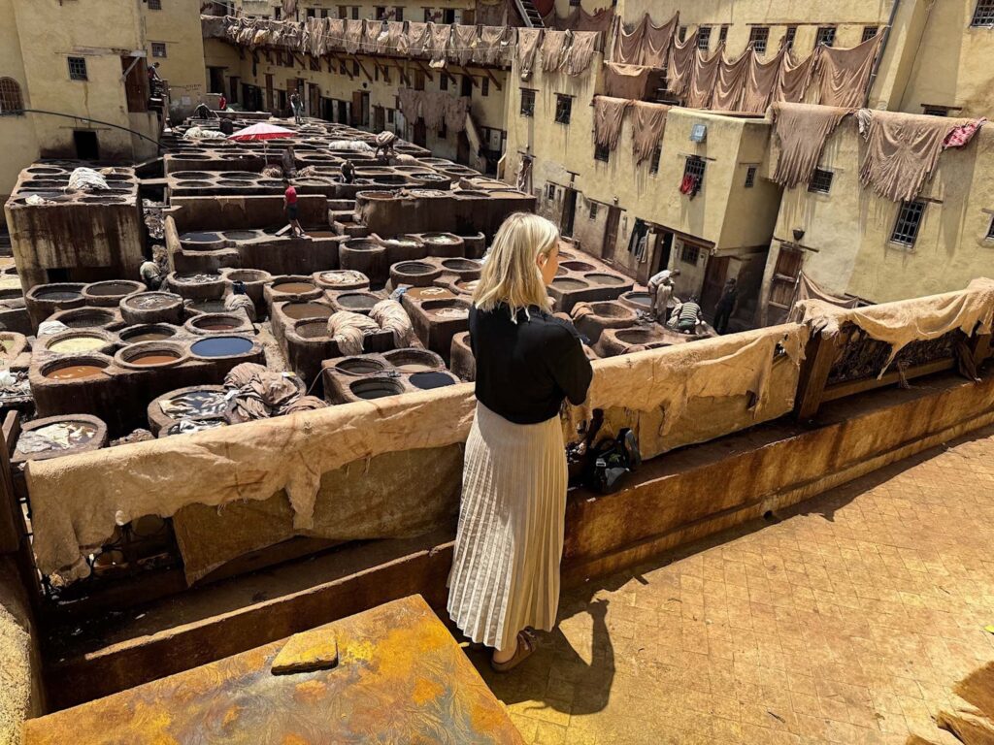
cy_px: 372
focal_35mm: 24
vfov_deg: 56.8
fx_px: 689
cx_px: 497
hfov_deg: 71.6
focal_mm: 6.76
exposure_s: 1/2506
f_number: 1.78
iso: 80
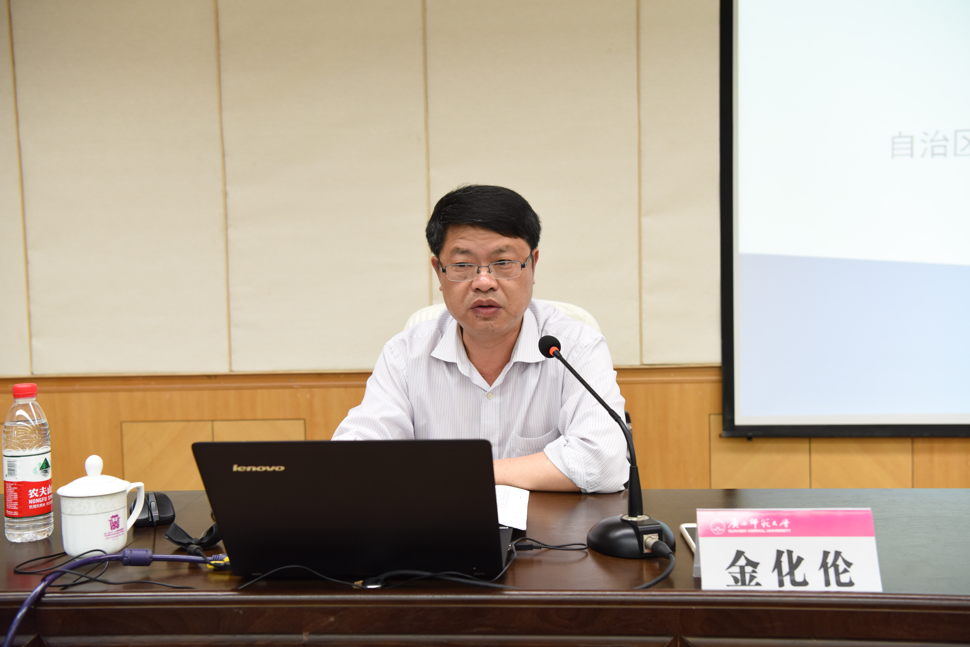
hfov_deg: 48.4
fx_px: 1078
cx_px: 485
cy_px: 324
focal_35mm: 40
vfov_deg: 33.4
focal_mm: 40
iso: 1600
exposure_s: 1/160
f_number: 4.5
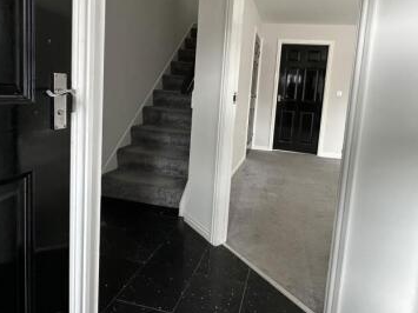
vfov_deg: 58.2
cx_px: 234
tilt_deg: -5.5
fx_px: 278
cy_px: 121
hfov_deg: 73.7
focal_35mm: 23
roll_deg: -4.2
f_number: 2.2
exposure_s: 1/60
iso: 400
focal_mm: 2.22
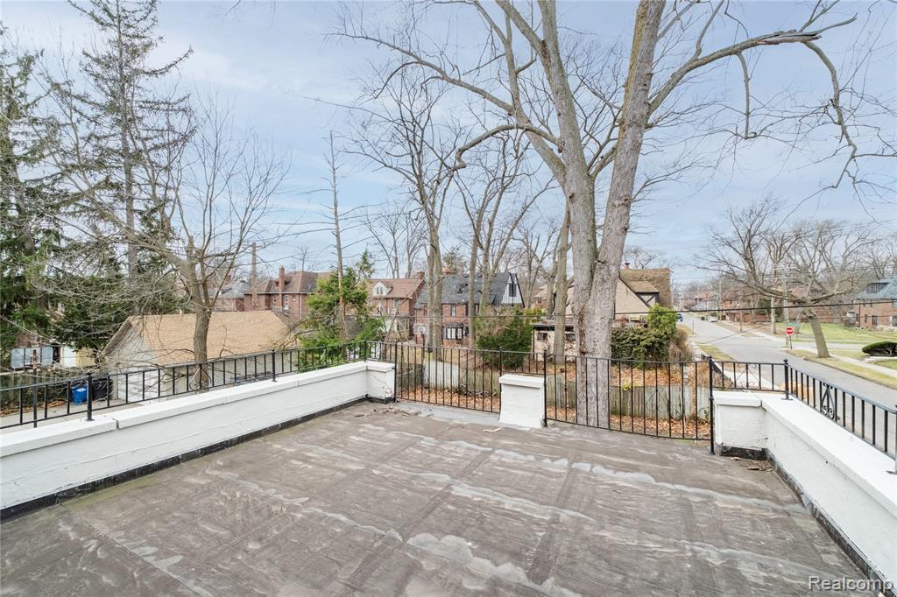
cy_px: 298
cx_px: 448
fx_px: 374
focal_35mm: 15
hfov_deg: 100.4
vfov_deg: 77.3
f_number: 8
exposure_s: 1/60
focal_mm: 10
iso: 500
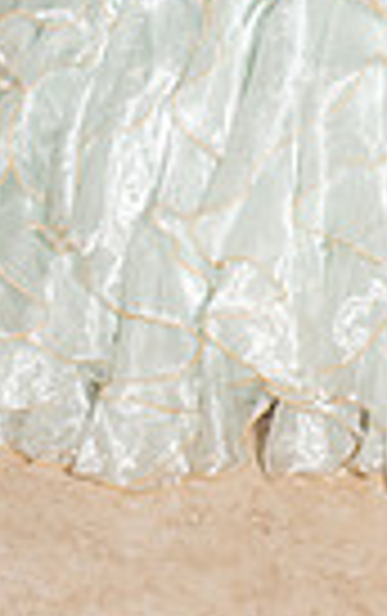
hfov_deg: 9.5
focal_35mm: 138
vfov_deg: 13.7
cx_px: 176
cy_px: -452
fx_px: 2321
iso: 320
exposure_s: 1/160
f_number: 7.1
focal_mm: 24
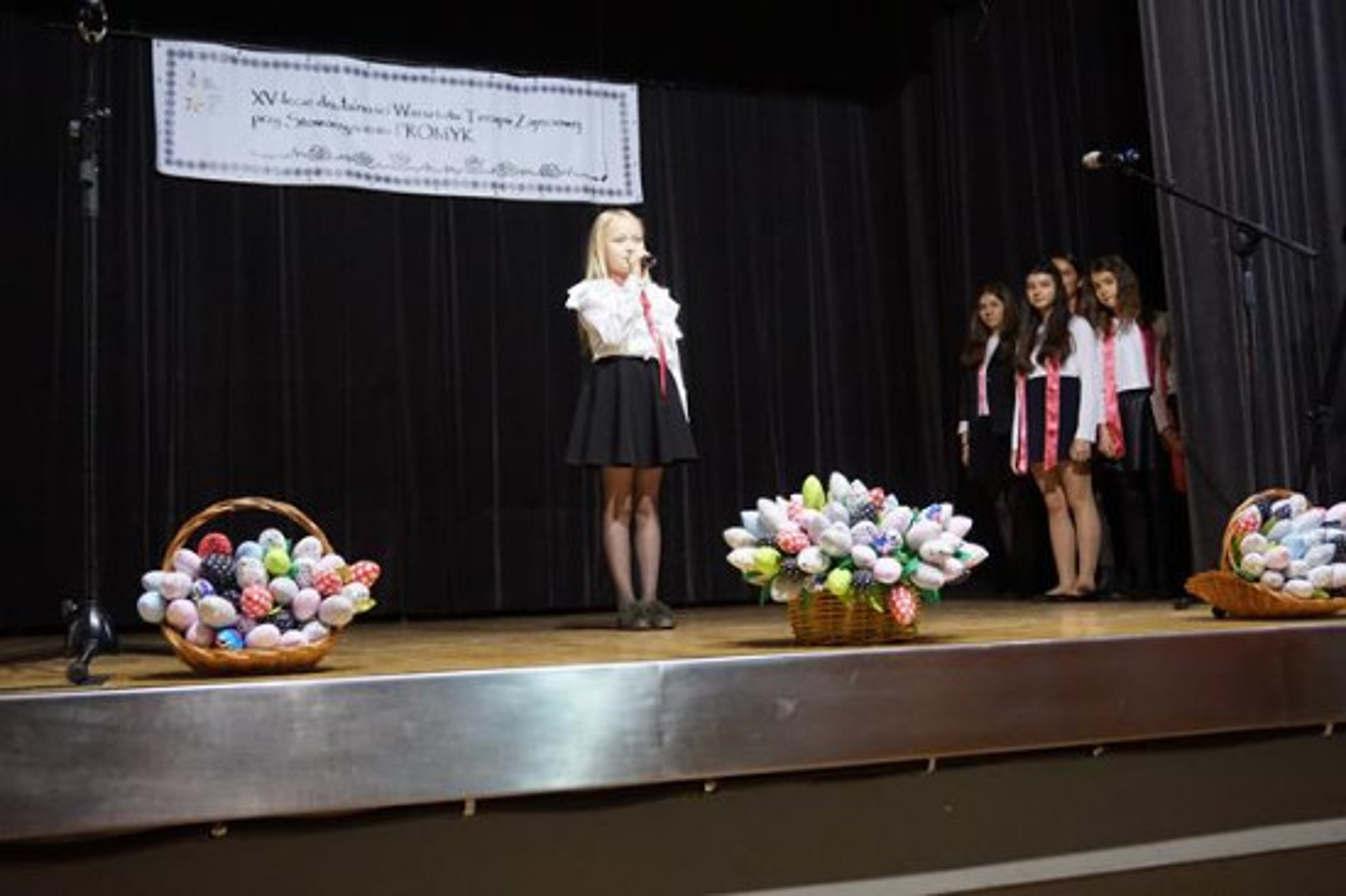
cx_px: 673
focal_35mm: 34
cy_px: 448
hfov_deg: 55.1
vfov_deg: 38.3
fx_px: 1289
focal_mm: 23
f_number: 4
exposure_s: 1/60
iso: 3200
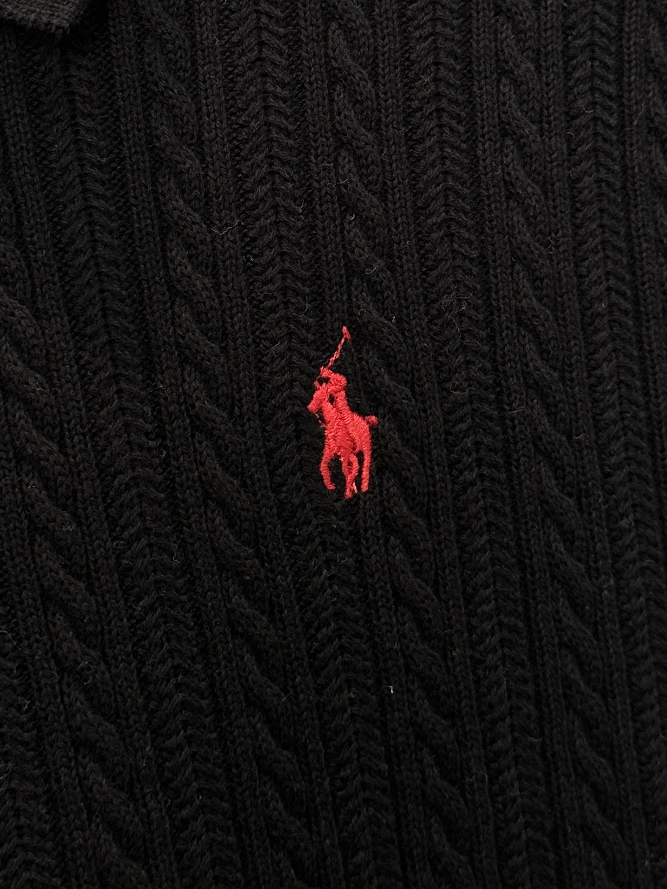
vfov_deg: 71.6
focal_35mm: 24
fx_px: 617
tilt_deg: +0.6
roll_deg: +12.7
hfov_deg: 56.8
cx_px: 334
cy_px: 444
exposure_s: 1/122
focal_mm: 6.86
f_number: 1.78
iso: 50
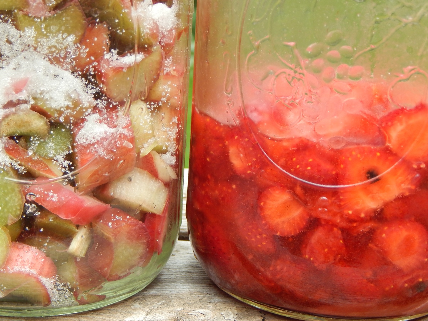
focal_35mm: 103
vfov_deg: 14.4
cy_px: 174
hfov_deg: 19.1
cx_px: 216
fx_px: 1274
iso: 125
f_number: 4.4
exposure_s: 1/30
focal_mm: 16.6
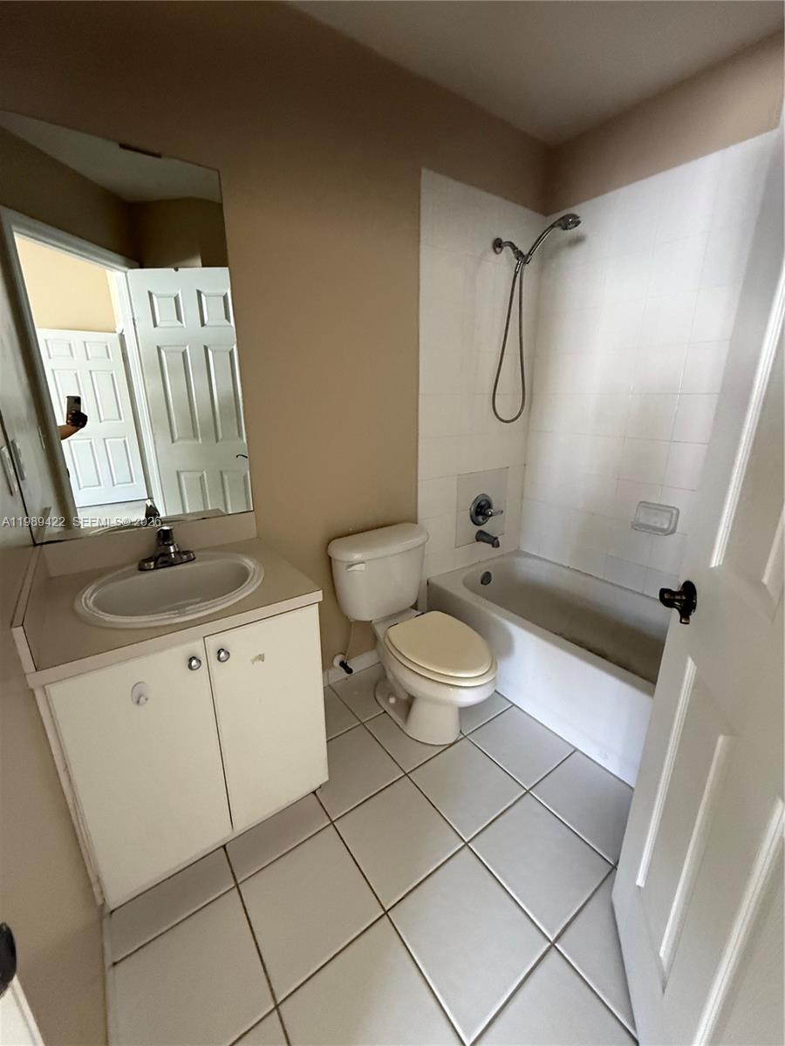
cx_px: 392
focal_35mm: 14
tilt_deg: -16.8
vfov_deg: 102.1
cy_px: 523
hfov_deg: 85.7
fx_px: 423
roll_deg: +1.1
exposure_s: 1/60
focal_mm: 2.22
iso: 640
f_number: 2.2
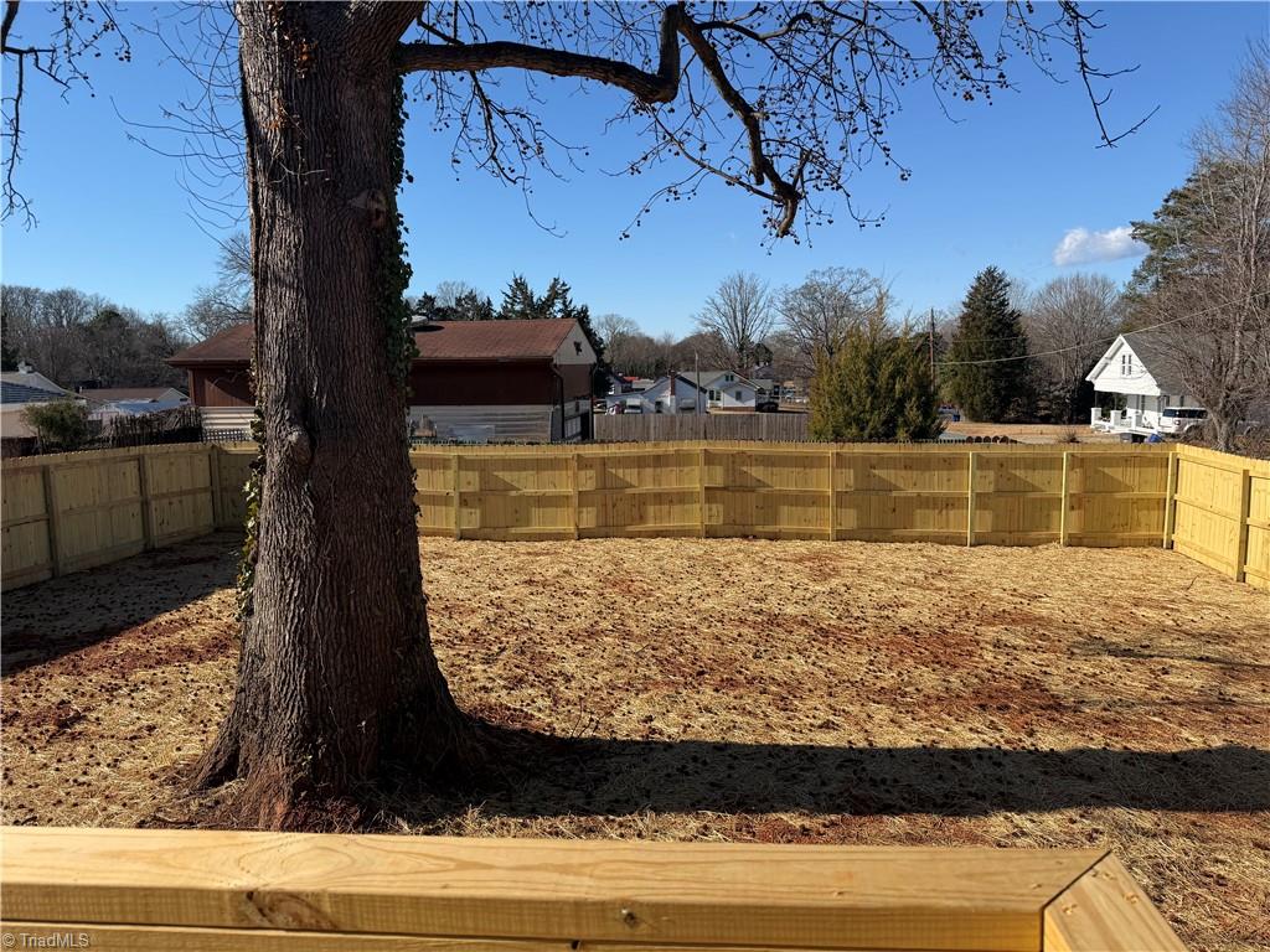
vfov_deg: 56.8
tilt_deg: -4.8
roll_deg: -0.5
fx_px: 881
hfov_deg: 71.6
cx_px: 635
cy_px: 476
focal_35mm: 24
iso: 80
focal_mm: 6.76
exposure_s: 1/4673
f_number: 1.78
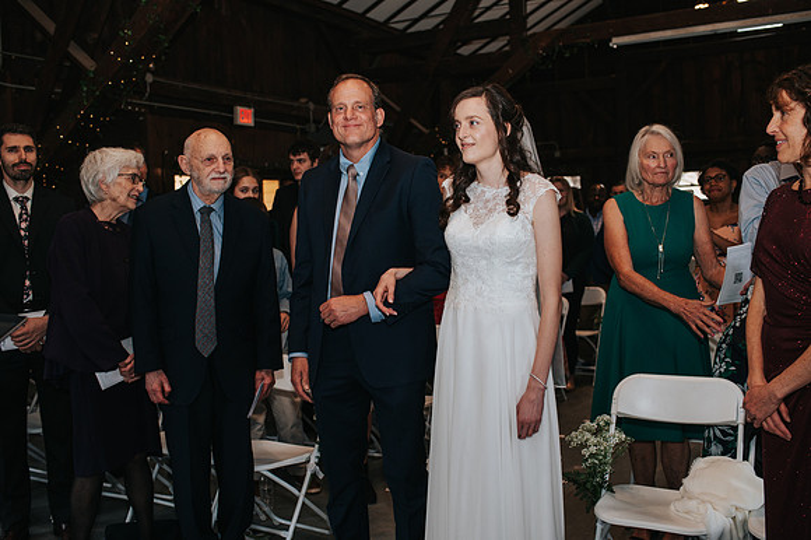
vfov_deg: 37.8
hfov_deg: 54.5
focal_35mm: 35
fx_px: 788
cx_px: 406
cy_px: 270
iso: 1000
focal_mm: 35
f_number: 3.2
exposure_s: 1/200
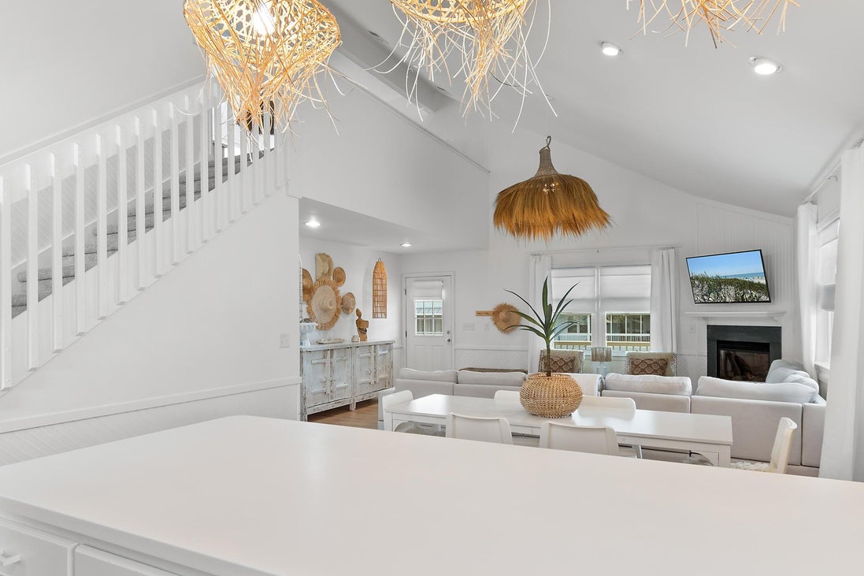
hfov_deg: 81.2
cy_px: 319
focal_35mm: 21
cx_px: 442
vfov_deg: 59.3
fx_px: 504
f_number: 4.5
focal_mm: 10
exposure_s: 1/6
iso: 100
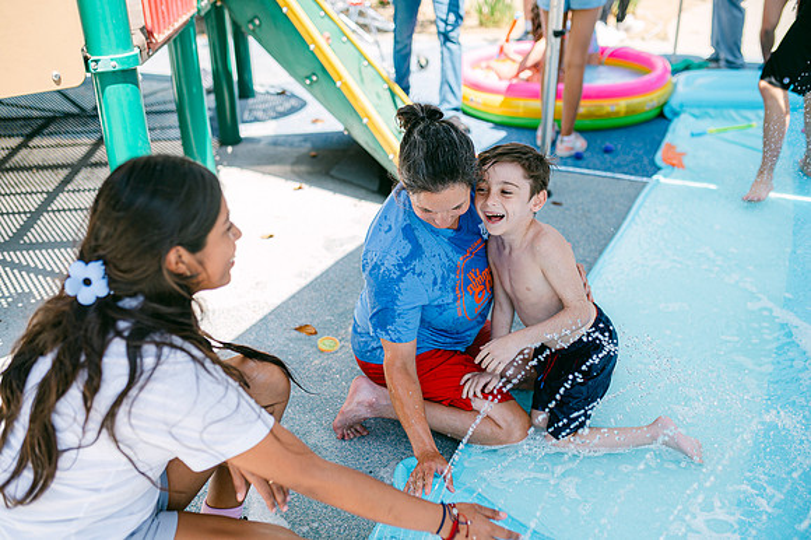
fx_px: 788
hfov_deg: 54.5
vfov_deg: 37.8
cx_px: 406
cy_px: 270
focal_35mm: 35
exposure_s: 1/1600
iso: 100
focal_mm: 35
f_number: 2
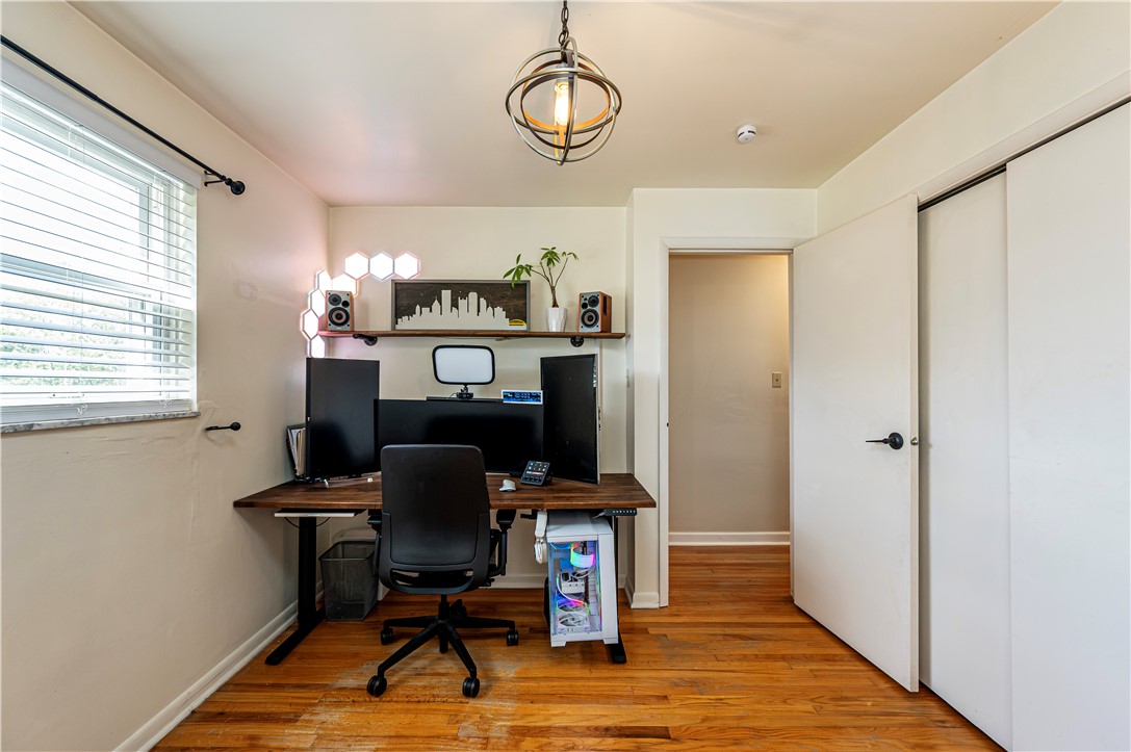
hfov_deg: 104.3
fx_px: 439
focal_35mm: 14
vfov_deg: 81.1
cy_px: 376
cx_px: 566
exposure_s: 1/125
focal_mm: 14
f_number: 8
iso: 1600
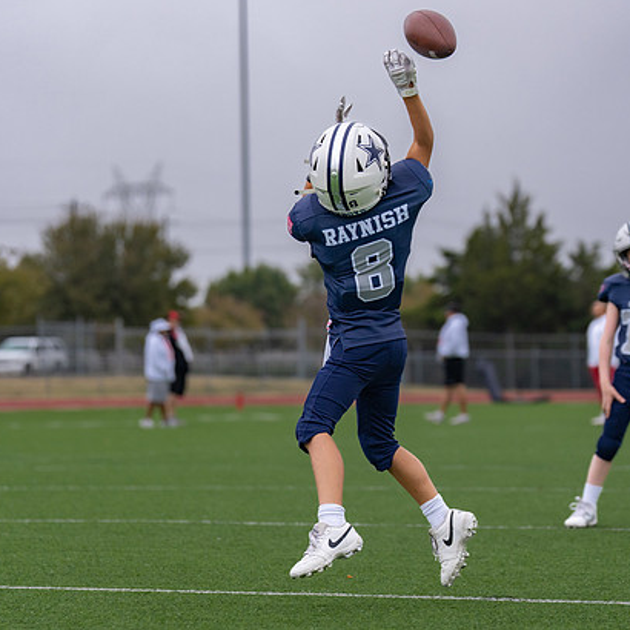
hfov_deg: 12.0
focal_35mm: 146
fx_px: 3006
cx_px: 343
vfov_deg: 12.0
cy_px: 351
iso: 640
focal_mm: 100
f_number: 2.8
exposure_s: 1/1000
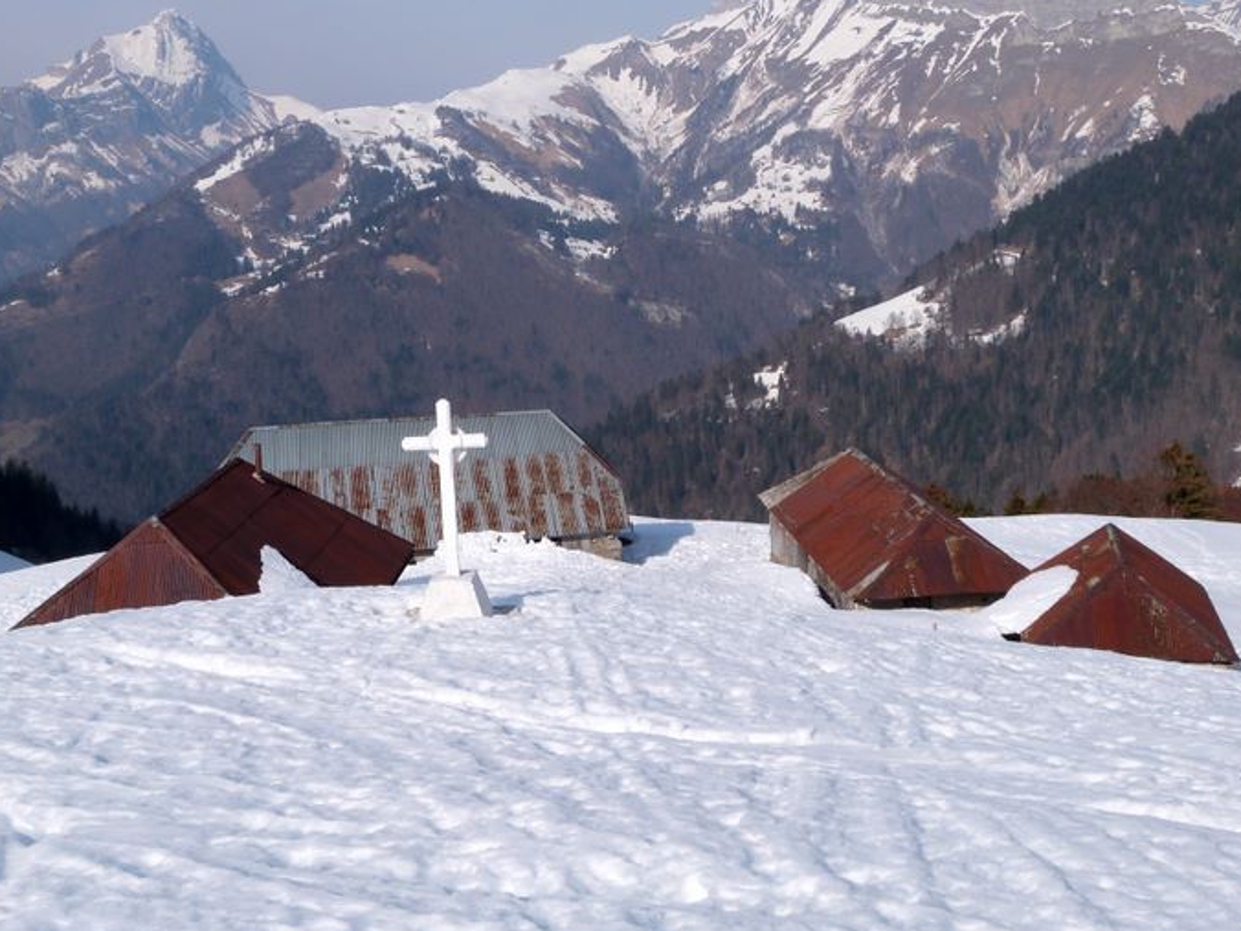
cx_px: 593
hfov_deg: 42.1
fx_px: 1613
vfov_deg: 32.2
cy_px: 415
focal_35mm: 45
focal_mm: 6.8
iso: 100
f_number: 5.6
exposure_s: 1/800
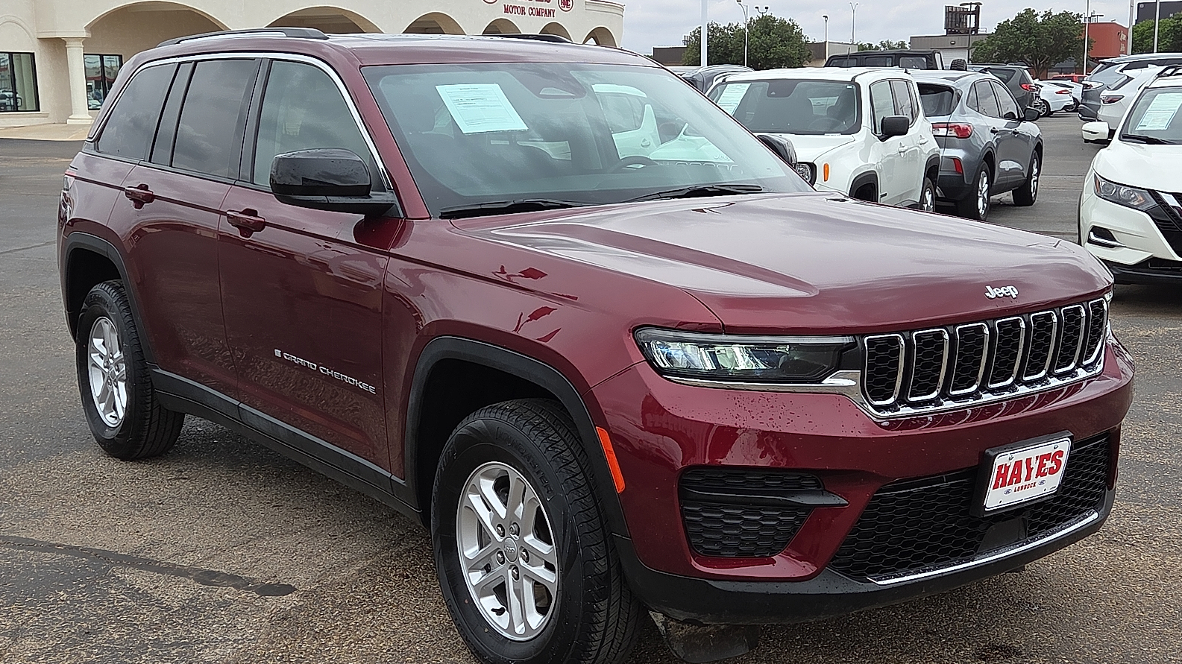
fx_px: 1379
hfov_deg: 46.4
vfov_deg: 27.1
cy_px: 350
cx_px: 589
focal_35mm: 44
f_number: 1.8
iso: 76
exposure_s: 1/1667
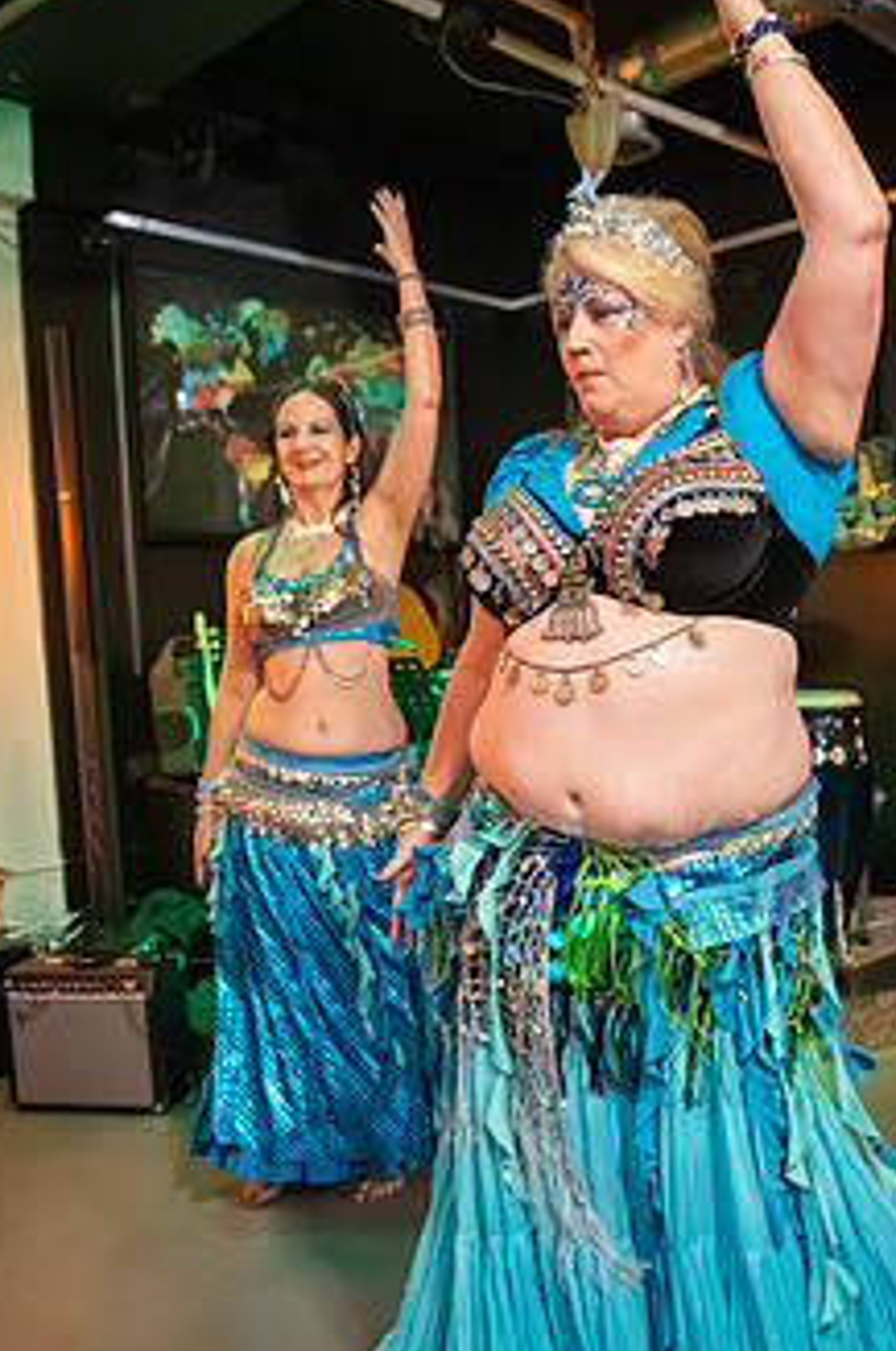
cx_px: 555
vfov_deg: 57.2
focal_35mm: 33
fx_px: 1236
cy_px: 744
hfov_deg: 39.6
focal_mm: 24
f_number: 4
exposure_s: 1/250
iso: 40000
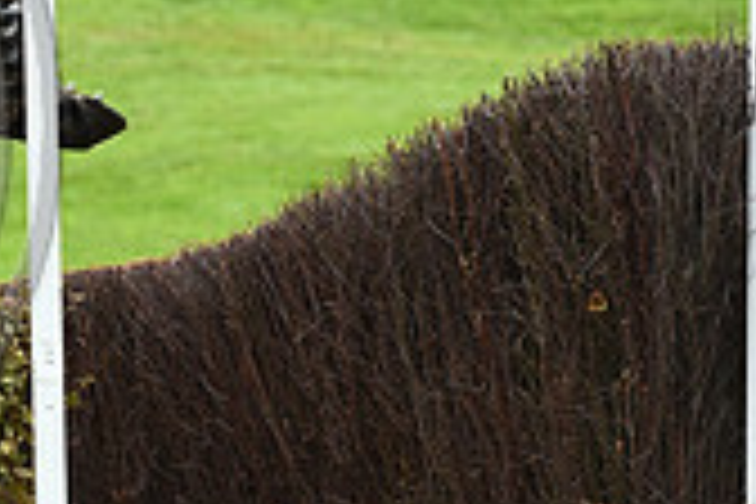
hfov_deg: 3.4
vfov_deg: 2.3
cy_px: 63
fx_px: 12662
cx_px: -405
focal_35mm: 603
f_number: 5.6
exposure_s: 1/1250
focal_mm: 175
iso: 900
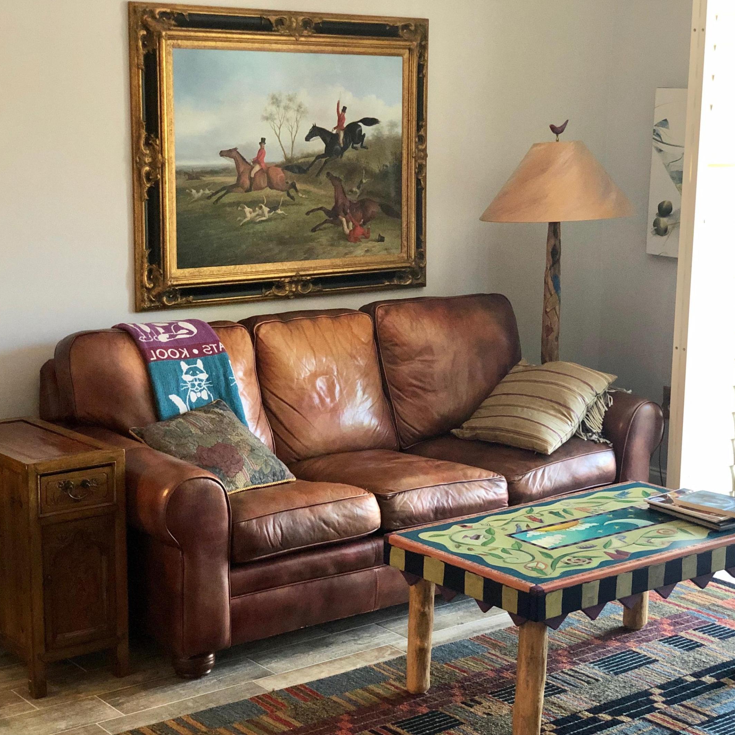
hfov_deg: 27.7
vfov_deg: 27.7
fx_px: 1489
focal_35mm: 62
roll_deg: -0.8
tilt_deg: -11.0
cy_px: 365
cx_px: 386
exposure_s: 1/20
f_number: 2.4
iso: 160
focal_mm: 6
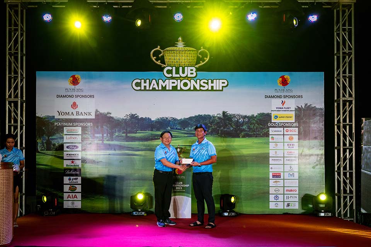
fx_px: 330
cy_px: 124
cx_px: 186
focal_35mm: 32
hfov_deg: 58.7
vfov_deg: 41.1
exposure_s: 1/200
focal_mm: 32
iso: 500
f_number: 4
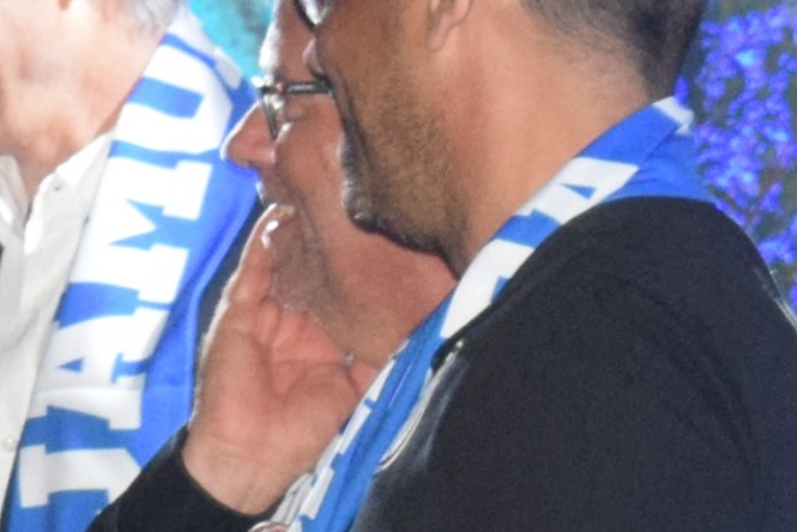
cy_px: 306
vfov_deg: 6.5
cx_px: -157
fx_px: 4701
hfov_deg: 9.6
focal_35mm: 212
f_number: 5.6
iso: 2200
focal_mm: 55
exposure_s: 1/60
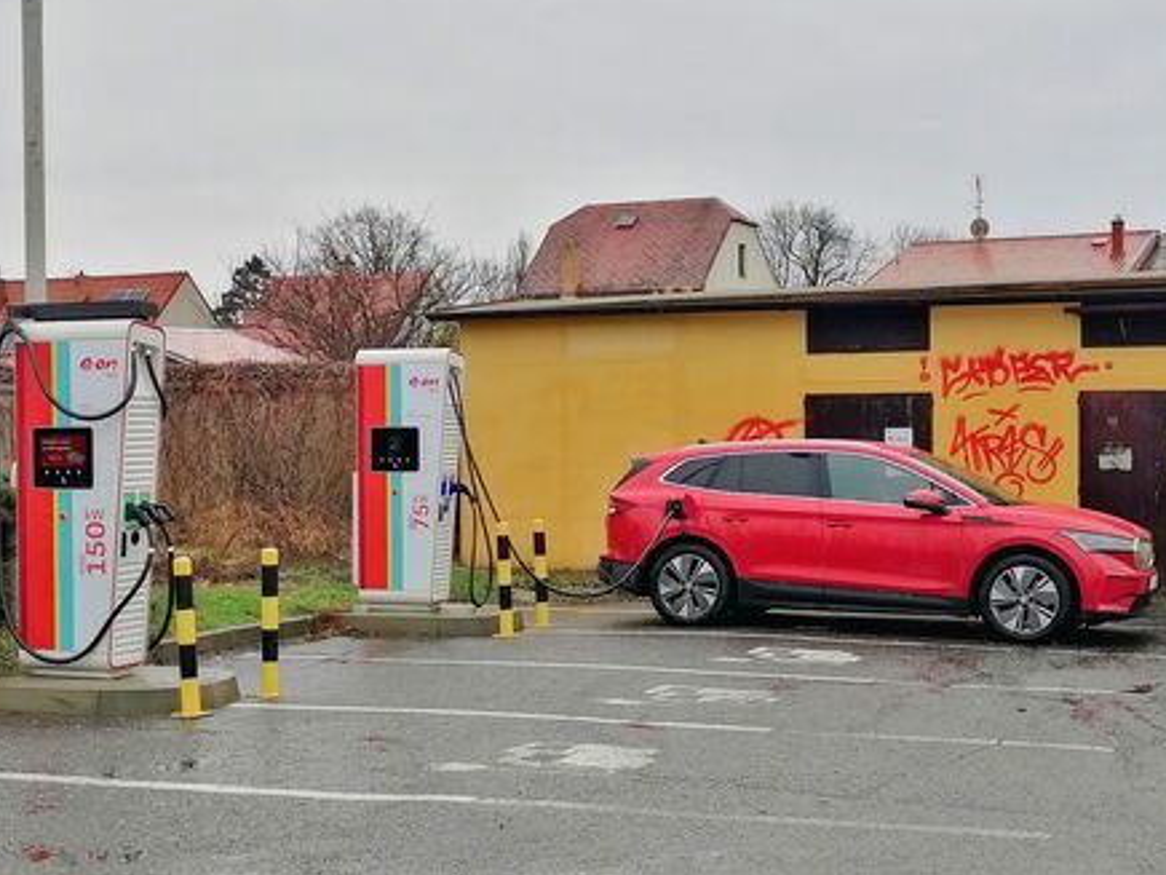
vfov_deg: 23.6
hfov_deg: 31.2
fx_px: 2088
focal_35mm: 62
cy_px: 460
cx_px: 524
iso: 50
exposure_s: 1/321
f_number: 1.8
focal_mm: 5.3
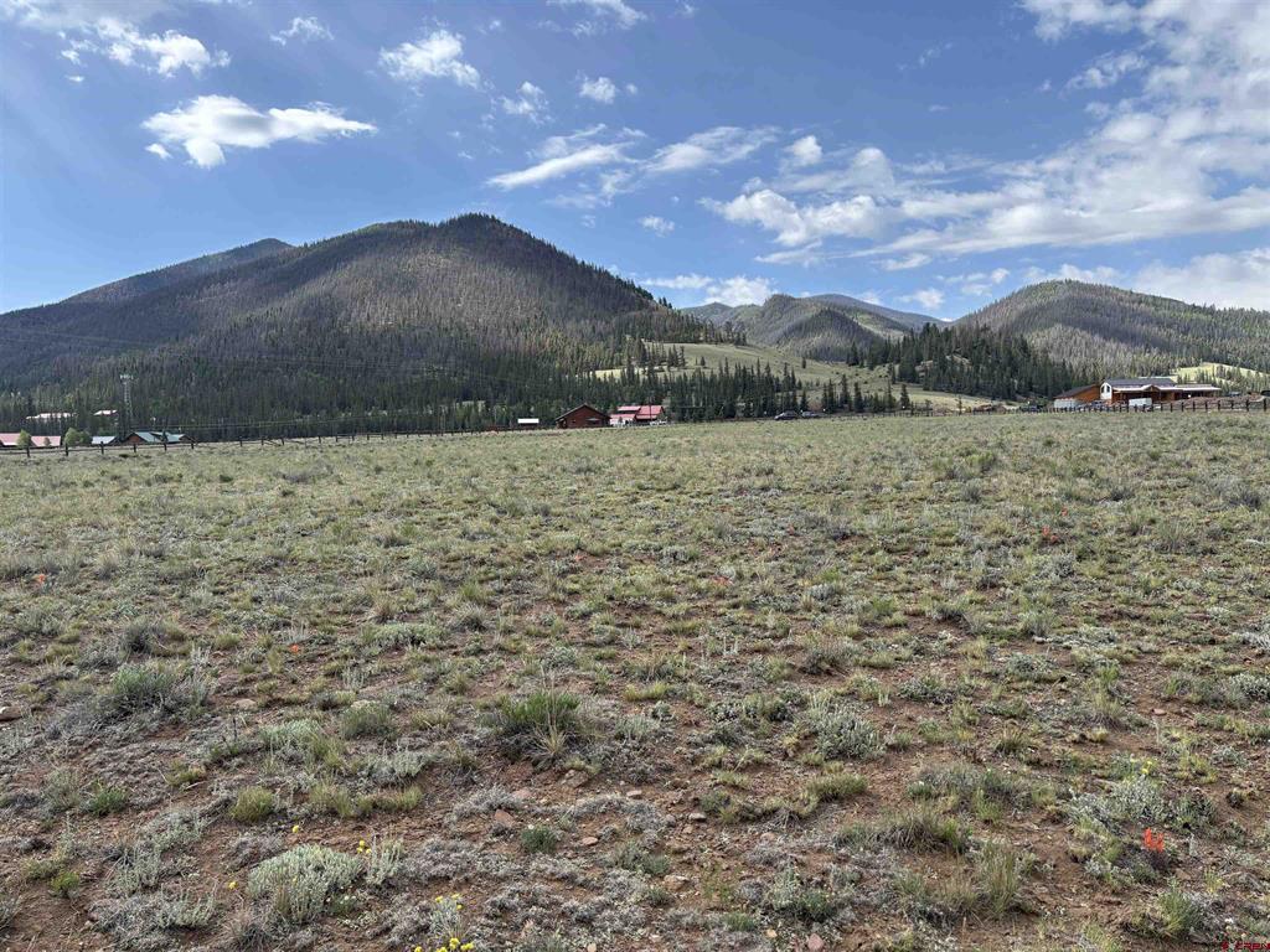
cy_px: 476
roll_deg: +0.9
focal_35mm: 26
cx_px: 635
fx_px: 954
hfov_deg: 67.3
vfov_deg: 53.1
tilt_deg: -2.3
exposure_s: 1/2398
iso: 50
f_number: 1.6
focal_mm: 5.96
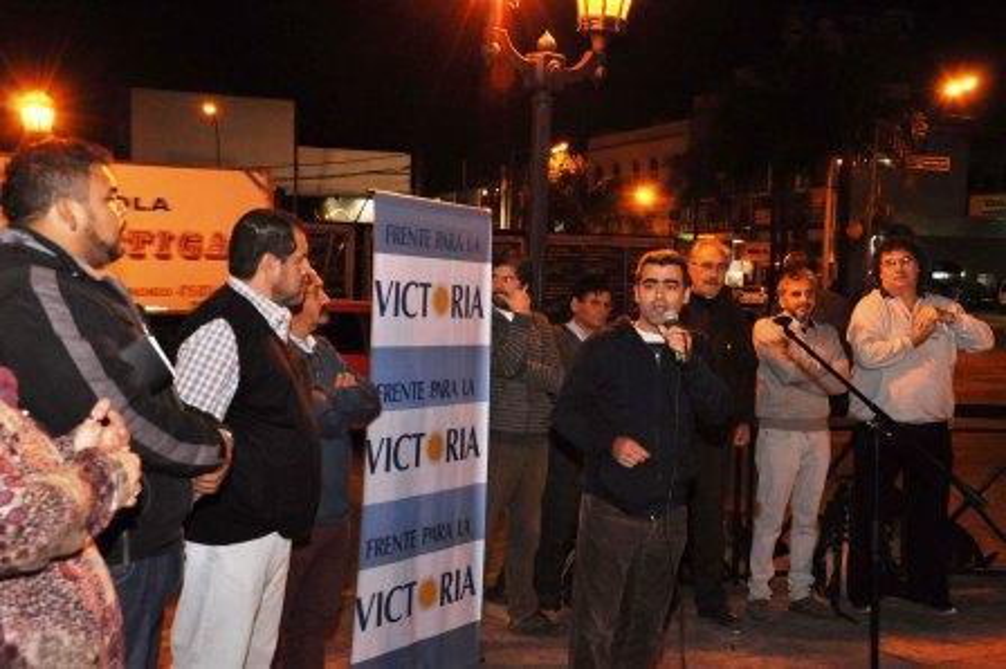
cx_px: 503
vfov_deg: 28.0
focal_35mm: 48
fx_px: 1340
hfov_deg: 41.1
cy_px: 334
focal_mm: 32
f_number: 7.1
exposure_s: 1/60
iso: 1250
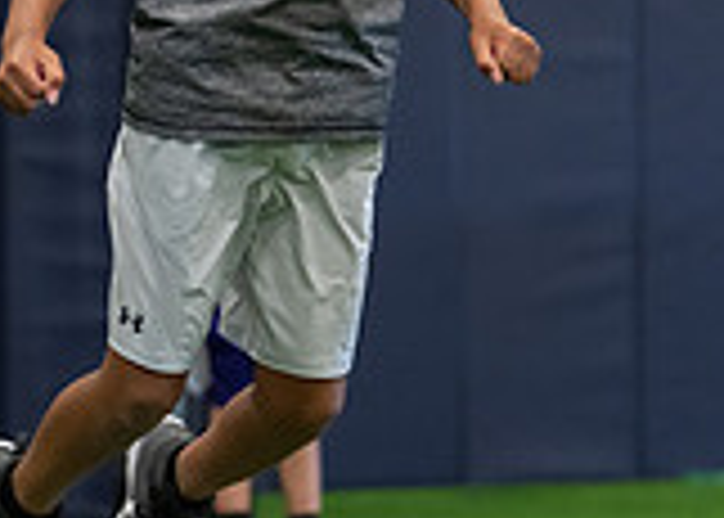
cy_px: 230
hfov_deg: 10.4
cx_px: 319
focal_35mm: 194
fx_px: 3989
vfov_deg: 7.4
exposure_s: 1/1000
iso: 1250
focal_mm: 50
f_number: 1.2
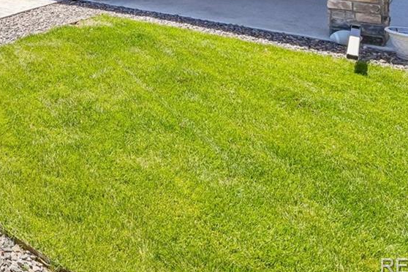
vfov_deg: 25.4
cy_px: -108
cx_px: -86
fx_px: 487
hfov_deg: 35.4
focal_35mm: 43
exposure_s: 1/800
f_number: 8
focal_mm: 10
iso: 800
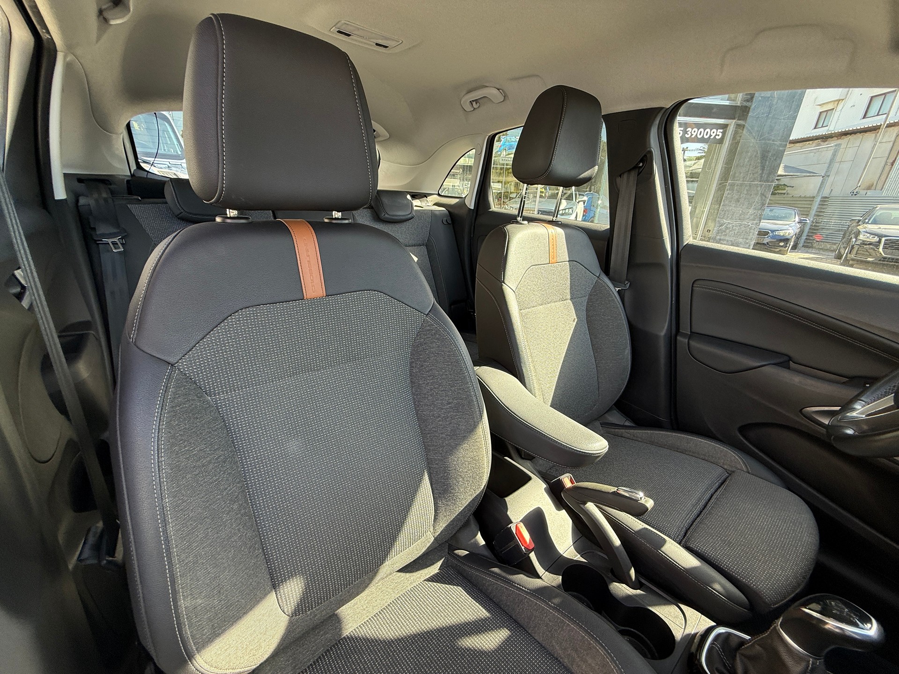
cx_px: 450
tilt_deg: -20.6
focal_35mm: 14
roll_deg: -2.5
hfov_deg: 102.1
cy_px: 337
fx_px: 364
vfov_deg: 85.7
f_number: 2.2
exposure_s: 1/121
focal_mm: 2.22
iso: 64
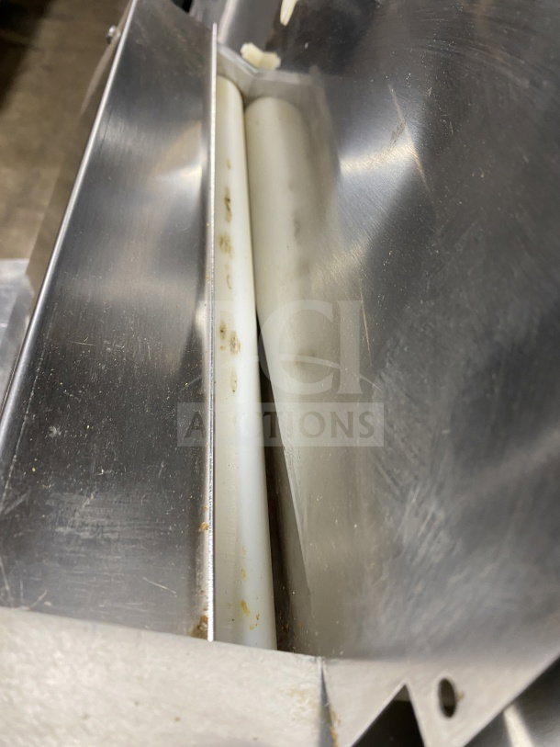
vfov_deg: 67.3
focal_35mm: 26
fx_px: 561
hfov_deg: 53.1
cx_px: 280
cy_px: 374
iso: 200
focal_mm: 4.25
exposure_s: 1/60
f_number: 1.8
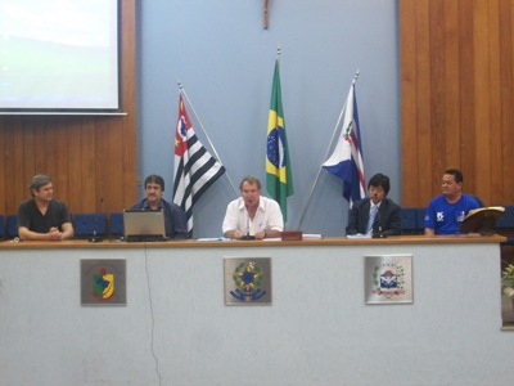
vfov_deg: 21.6
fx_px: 1010
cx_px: 257
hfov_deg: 28.6
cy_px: 193
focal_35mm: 68
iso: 320
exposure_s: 1/8
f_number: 4.5
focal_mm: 12.1
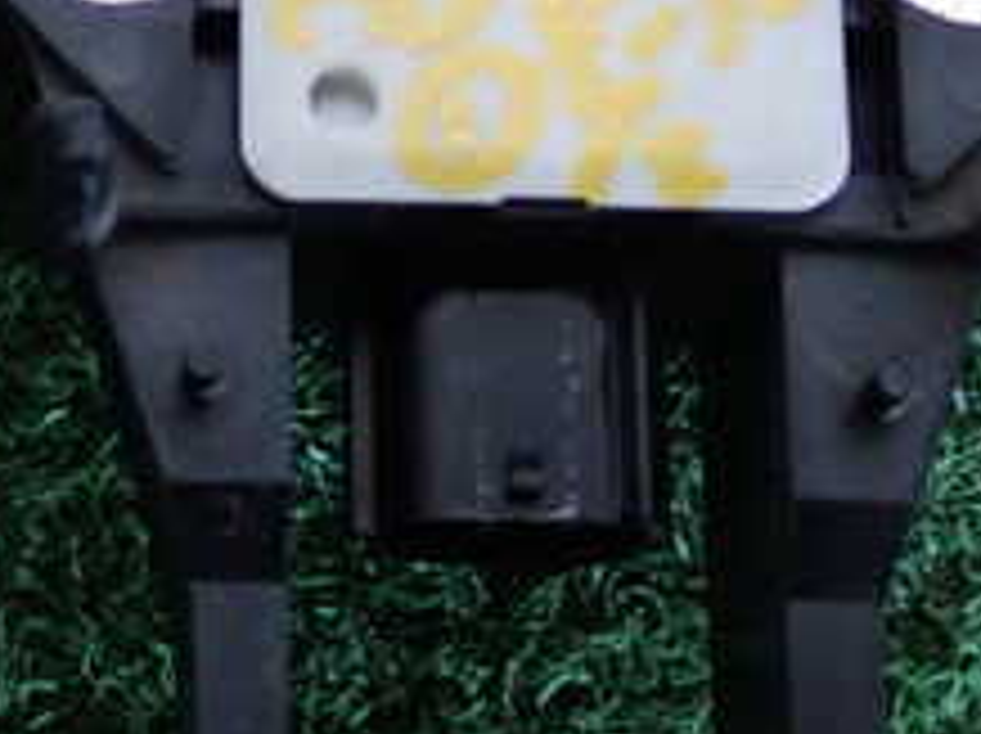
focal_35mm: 113
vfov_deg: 13.0
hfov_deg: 16.9
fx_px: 3199
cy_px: 180
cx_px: -81
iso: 500
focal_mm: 7.31
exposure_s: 1/40
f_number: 2.8
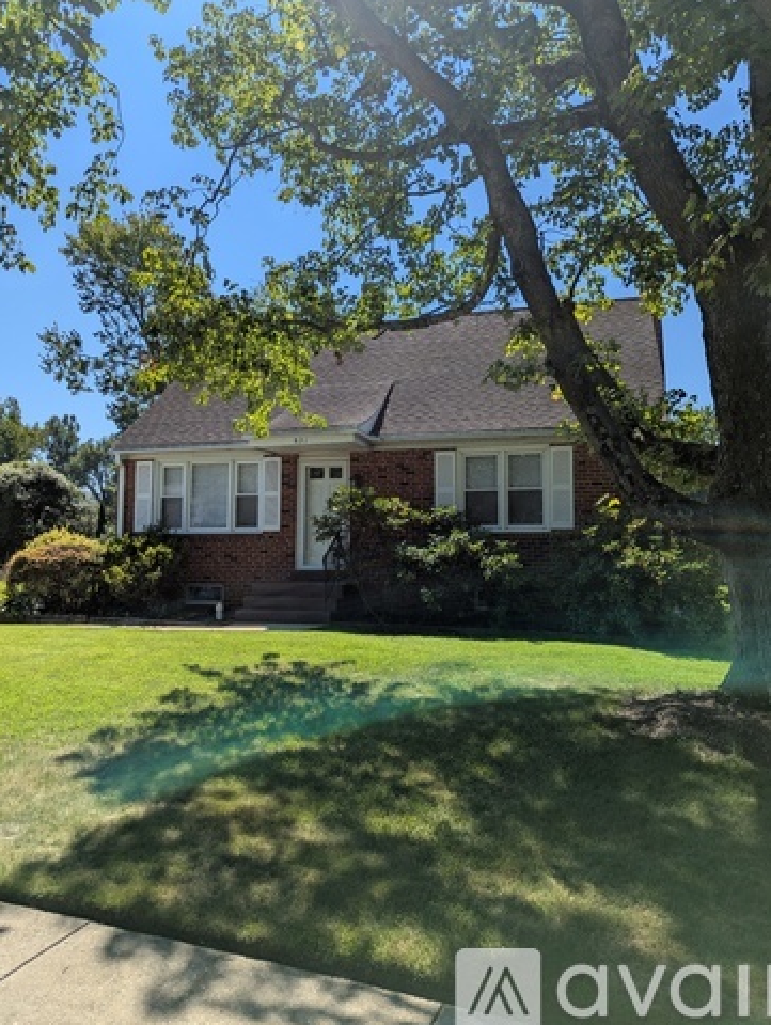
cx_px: 399
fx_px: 741
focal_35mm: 25
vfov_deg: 69.3
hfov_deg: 55.0
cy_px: 500
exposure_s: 1/2632
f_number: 1.85
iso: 46
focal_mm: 6.81
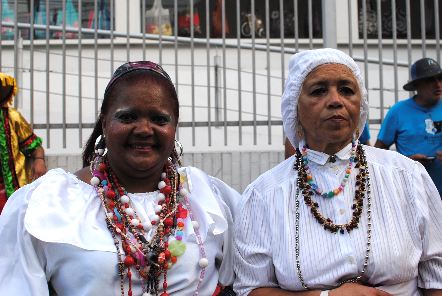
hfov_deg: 37.8
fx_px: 645
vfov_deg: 25.8
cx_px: 221
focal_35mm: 52
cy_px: 148
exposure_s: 1/125
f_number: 5.6
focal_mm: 35
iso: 200
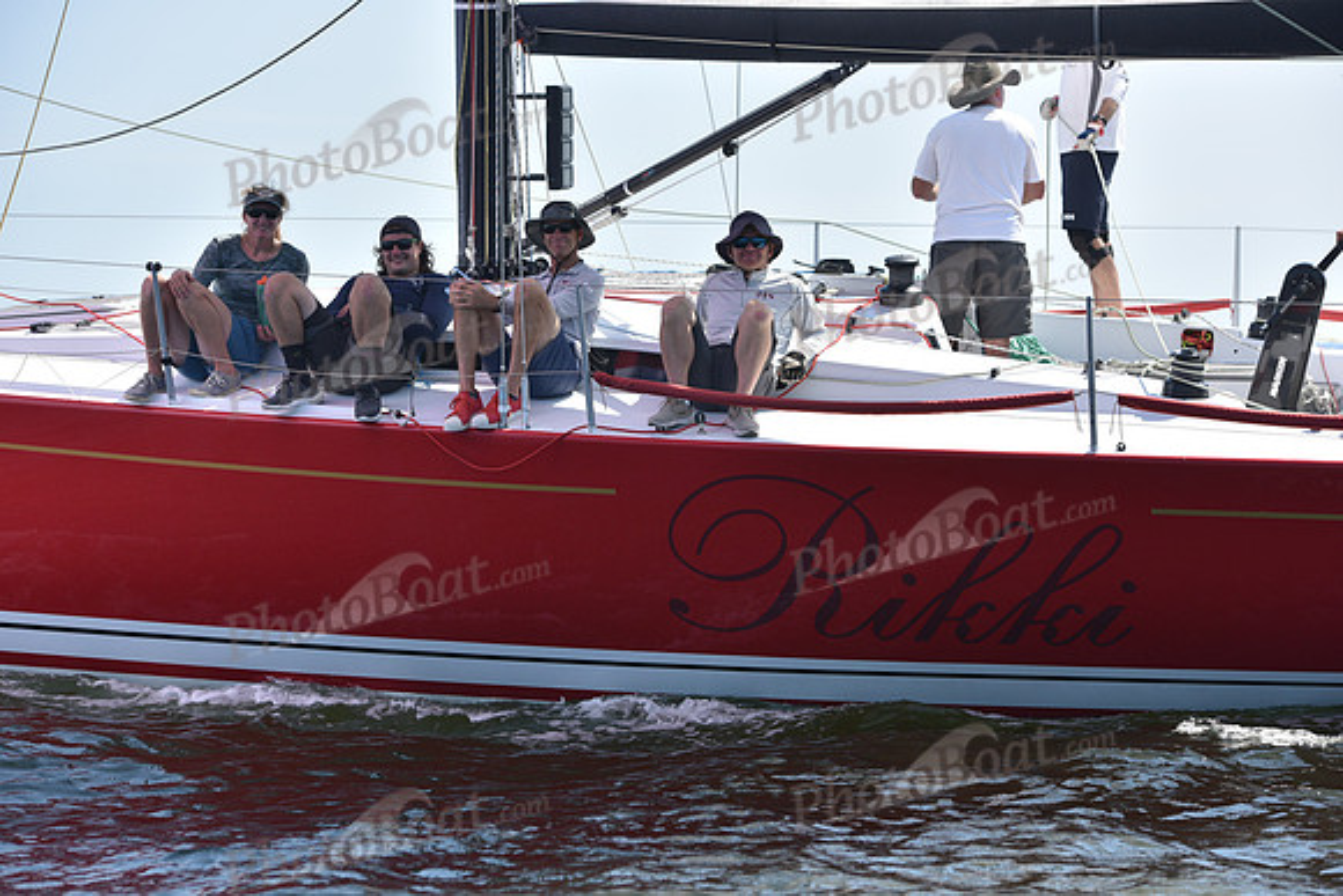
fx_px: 3731
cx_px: 672
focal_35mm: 100
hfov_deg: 20.4
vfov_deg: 13.7
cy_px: 448
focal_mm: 100
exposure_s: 1/1250
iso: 250
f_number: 5
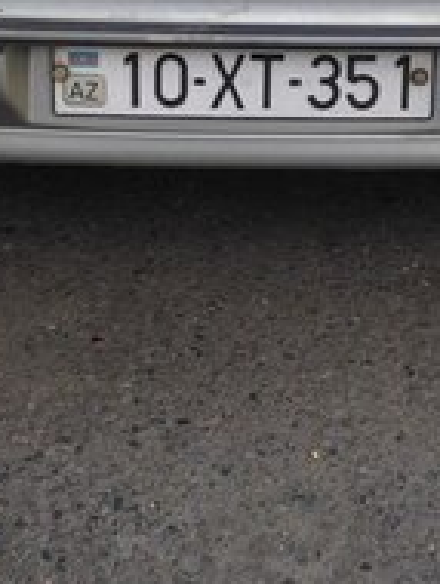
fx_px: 1454
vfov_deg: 21.6
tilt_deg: -19.5
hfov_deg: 17.2
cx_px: 234
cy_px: -52
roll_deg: -0.2
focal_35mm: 86
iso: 50
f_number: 2.4
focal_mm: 4.12
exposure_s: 1/152
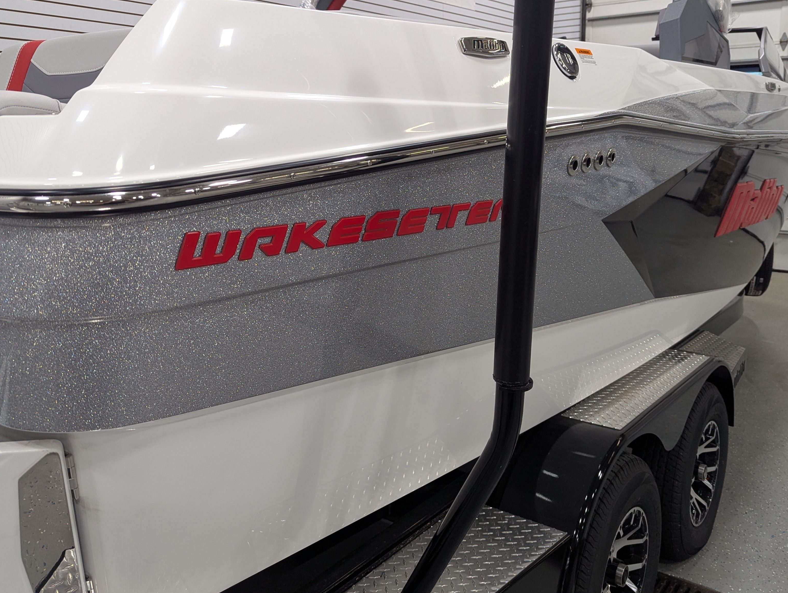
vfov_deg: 44.0
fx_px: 729
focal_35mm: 32
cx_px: 399
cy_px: 230
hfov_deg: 56.7
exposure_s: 1/120
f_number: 1.85
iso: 104
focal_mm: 6.81
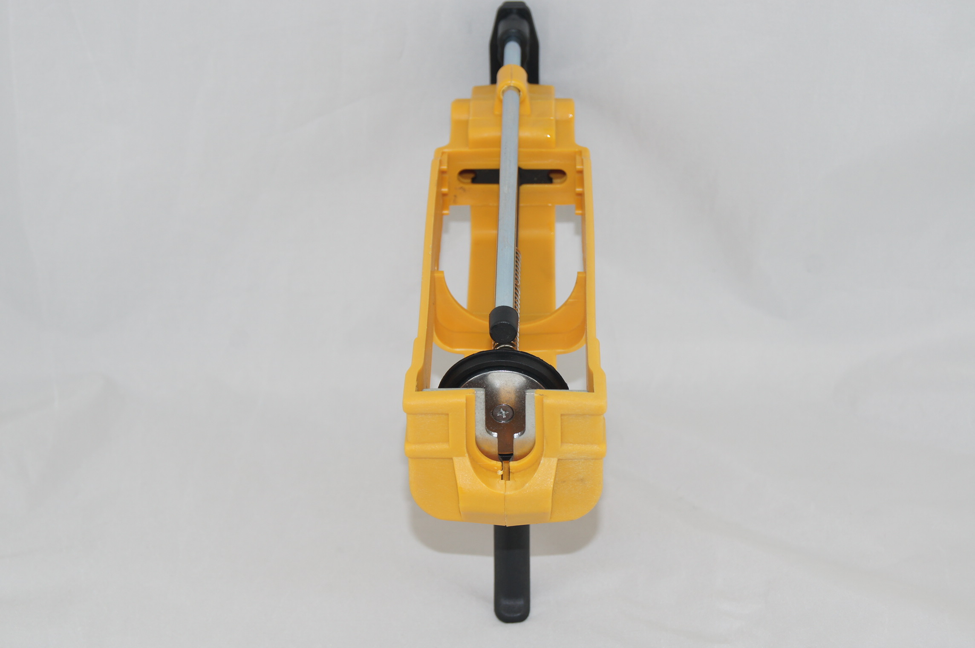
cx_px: 488
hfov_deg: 27.0
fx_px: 2029
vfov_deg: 18.1
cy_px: 324
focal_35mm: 75
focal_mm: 50
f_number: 7.1
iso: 200
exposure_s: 1/160
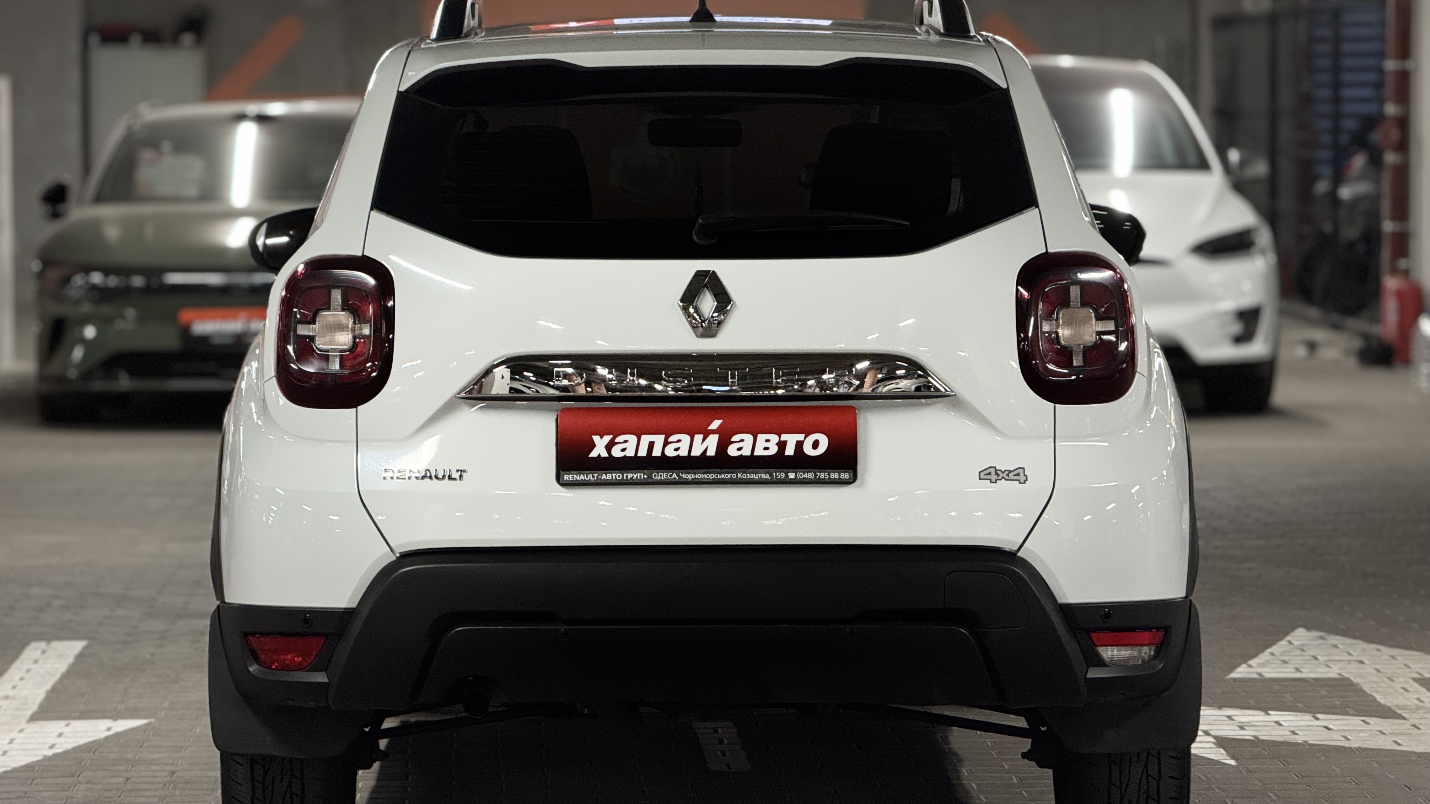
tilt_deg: -2.8
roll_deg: +0.7
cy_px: 430
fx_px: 4967
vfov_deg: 9.3
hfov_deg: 16.4
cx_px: 714
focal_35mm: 131
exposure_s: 1/50
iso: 250
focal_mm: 15.66
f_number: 2.8
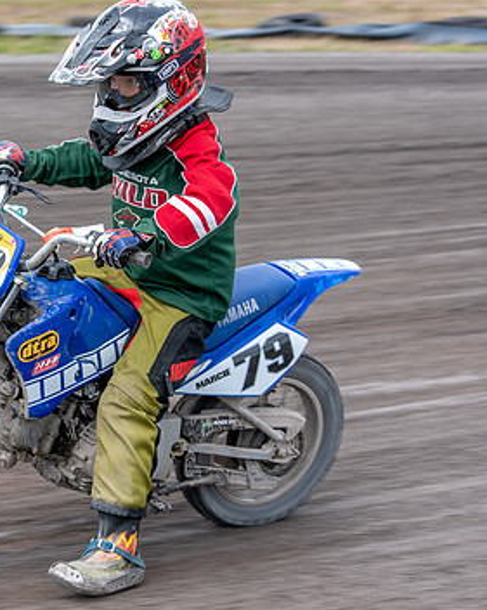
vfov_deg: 13.0
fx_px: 2670
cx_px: 51
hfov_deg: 10.4
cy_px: 290
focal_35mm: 148
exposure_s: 1/250
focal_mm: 86
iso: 200
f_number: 8
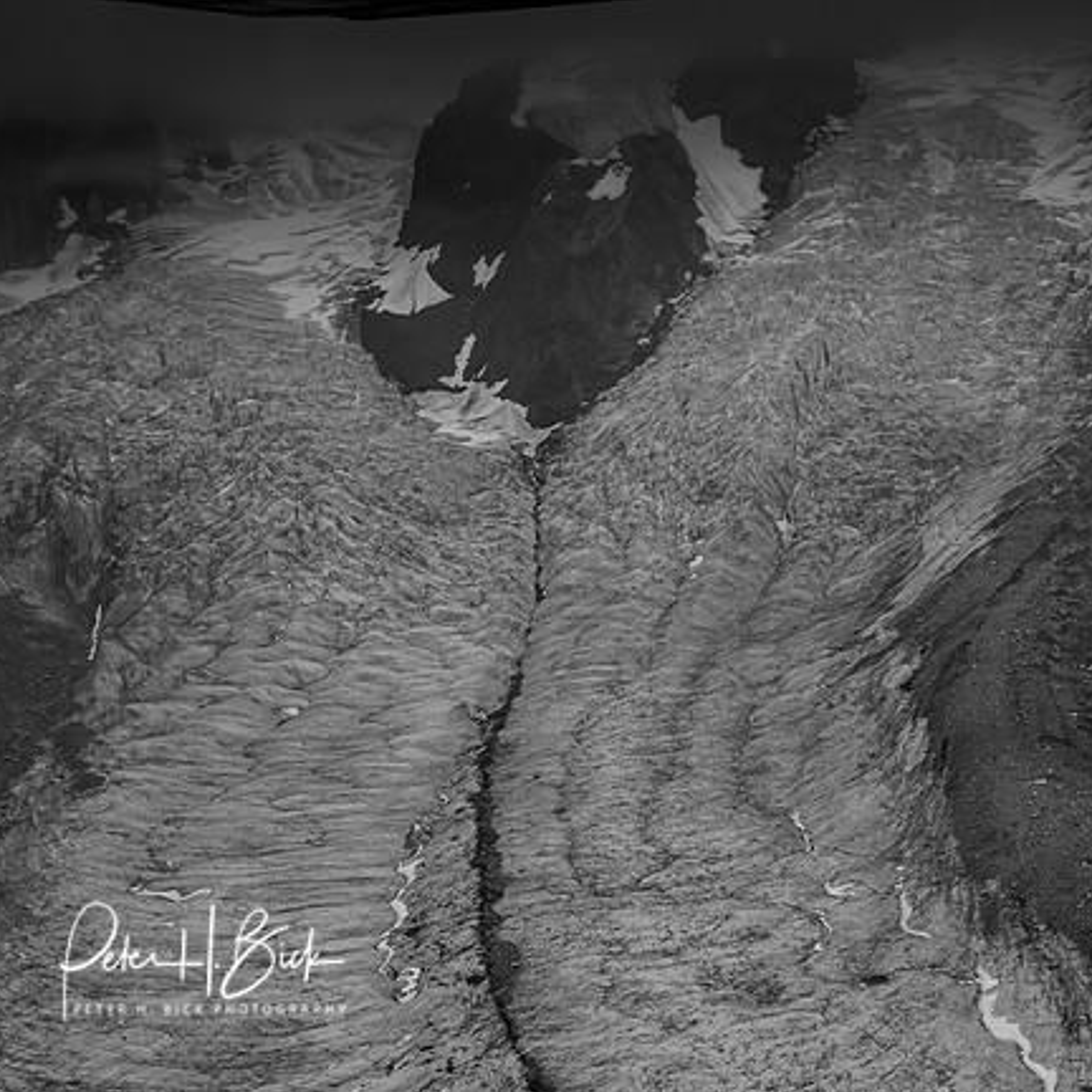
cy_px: 547
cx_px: 718
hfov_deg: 29.9
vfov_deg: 30.0
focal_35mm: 57
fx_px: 2034
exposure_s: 1/800
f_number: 7.1
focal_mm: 24
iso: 400
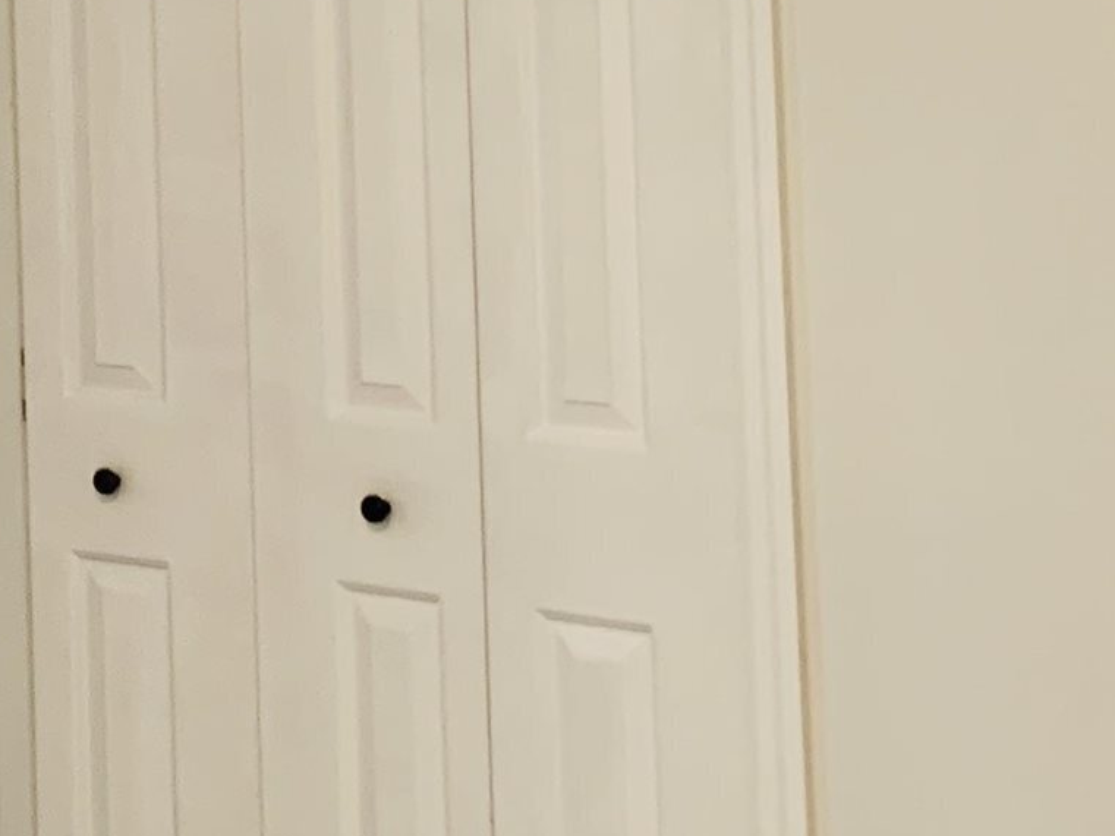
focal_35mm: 105
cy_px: -92
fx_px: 3383
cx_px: -844
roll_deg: +0.9
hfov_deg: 16.1
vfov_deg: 13.8
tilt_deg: +4.1
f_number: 1.8
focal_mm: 4.25
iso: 200
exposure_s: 1/60
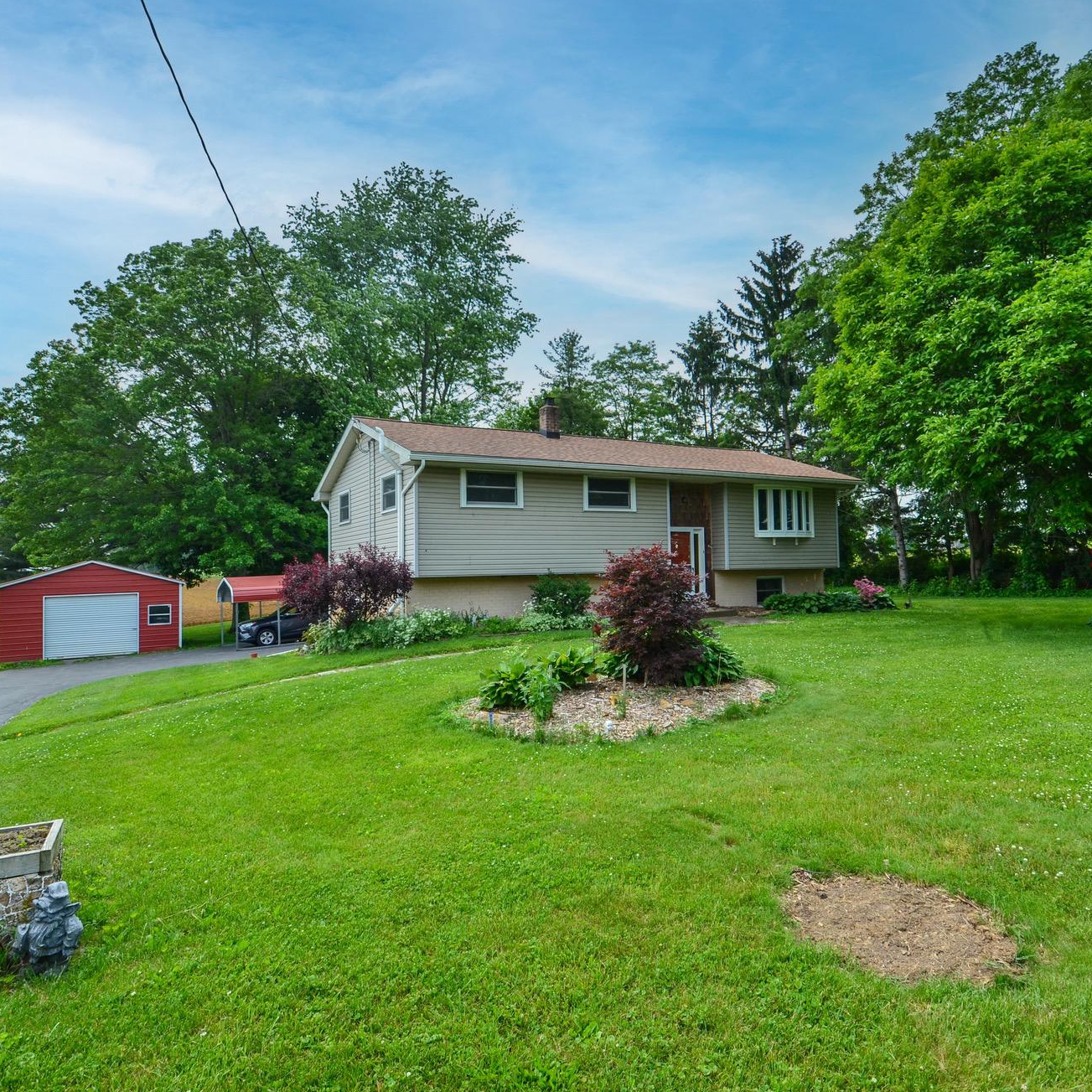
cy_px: 533
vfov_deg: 74.8
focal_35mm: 20
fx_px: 714
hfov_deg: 74.8
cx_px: 572
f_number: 8
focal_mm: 10
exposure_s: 1/250
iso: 160
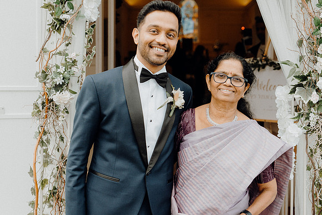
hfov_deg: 27.0
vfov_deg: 18.2
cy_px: 108
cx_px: 161
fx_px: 671
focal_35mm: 75
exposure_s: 1/320
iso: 125
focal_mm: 50
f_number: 3.5
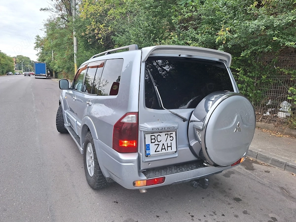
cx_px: 148
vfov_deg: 58.9
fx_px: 197
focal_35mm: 23
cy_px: 111
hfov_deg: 73.9
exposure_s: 1/300
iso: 40
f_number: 1.8
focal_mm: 5.54
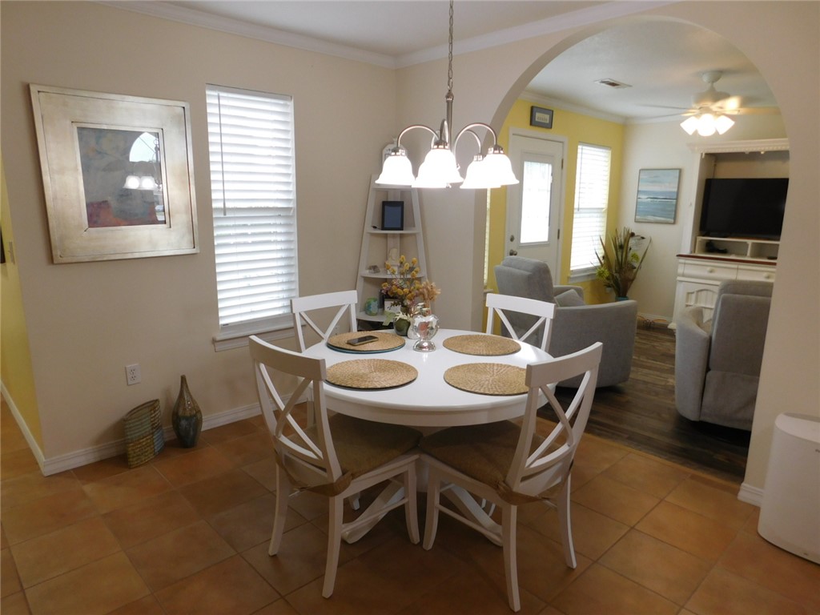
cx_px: 410
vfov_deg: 58.9
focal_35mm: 23
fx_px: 545
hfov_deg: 73.9
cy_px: 308
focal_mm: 4
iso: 125
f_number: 3
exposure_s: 1/60
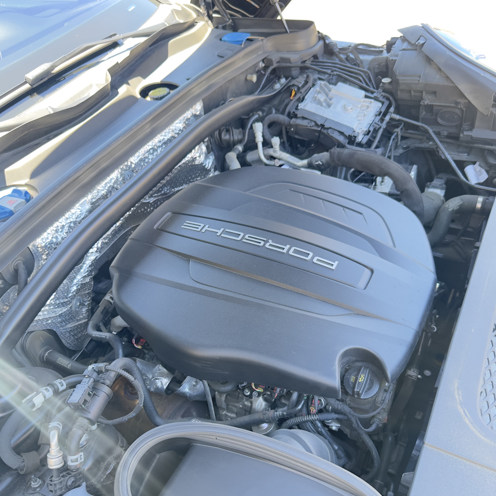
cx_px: 252
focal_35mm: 29
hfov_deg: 55.6
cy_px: 297
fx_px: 470
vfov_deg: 55.2
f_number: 1.78
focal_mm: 6.86
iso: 200
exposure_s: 1/121
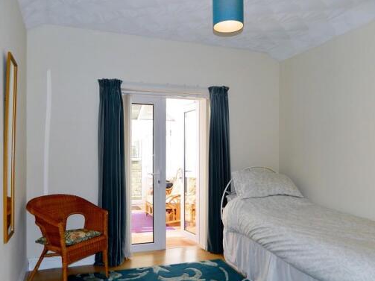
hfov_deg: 61.7
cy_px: 162
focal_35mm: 29
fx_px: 314
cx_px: 180
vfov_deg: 48.0
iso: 80
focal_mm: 4.5
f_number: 3.1
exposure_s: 1/100
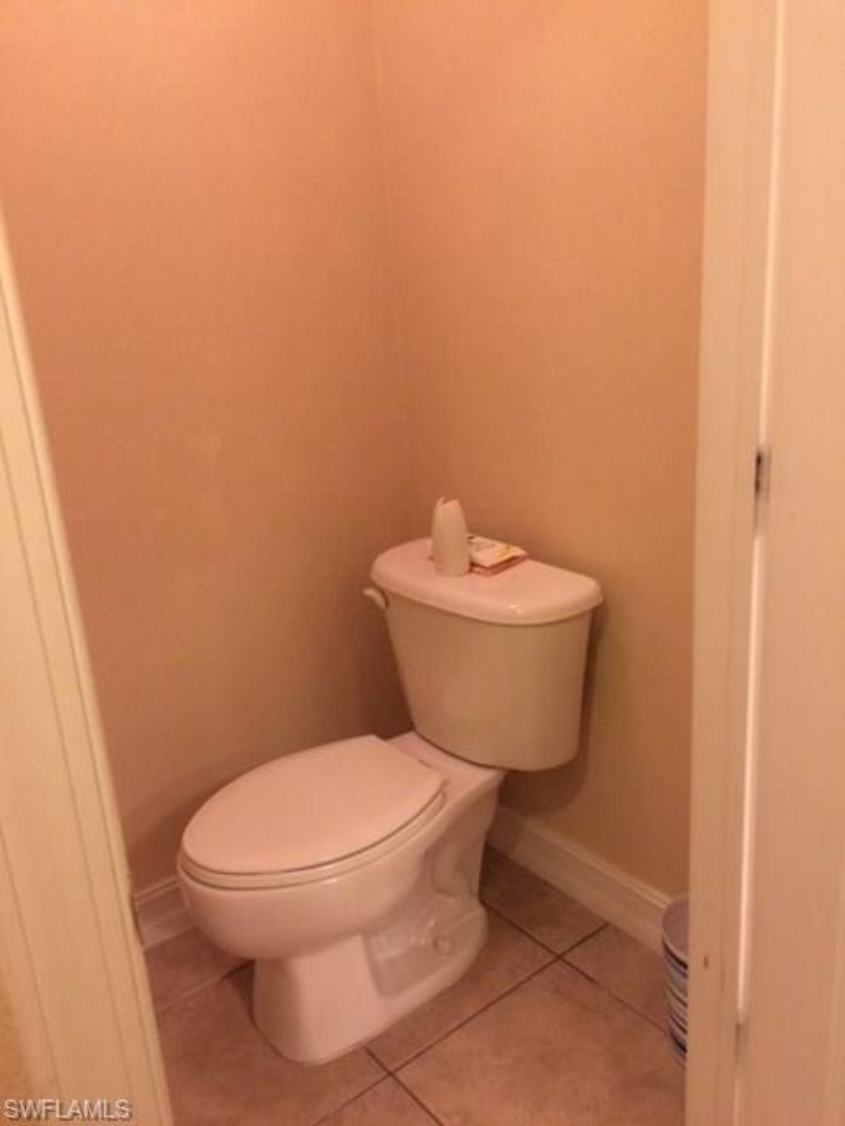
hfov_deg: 48.2
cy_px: 563
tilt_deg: -19.7
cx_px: 422
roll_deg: +5.1
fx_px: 944
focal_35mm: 29
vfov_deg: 61.7
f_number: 2.2
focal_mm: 4.15
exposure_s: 1/30
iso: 200
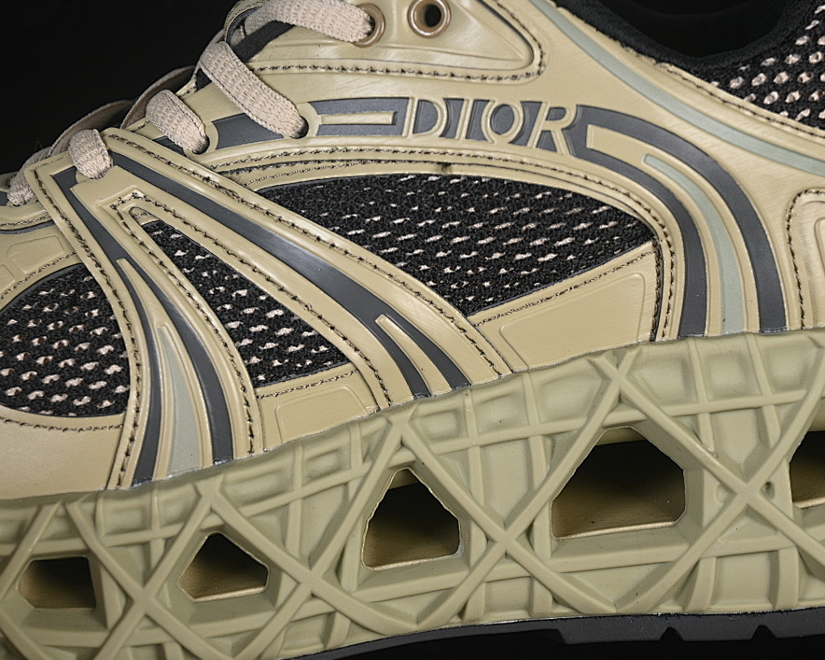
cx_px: 451
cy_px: 330
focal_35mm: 86
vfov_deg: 17.9
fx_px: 2100
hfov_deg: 22.2
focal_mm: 50
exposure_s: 1/60
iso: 160
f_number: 6.3
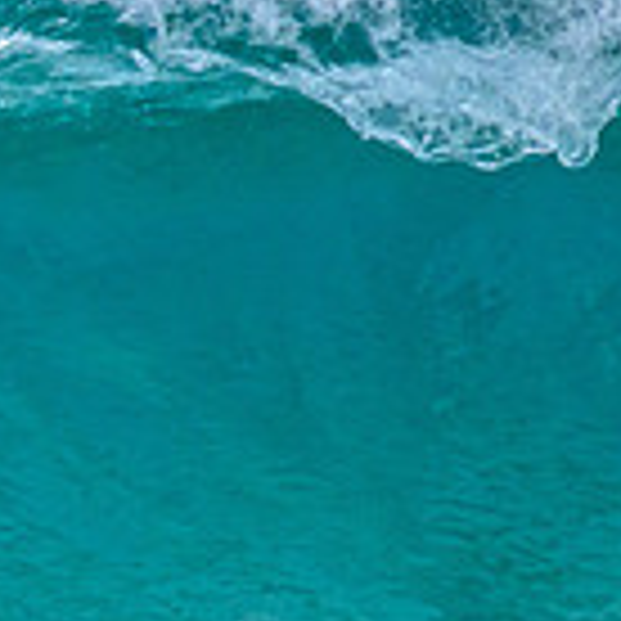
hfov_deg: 0.5
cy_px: 373
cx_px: -610
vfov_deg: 0.5
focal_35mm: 3504
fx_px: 71119
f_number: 11
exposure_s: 1/2000
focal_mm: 800
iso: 2500
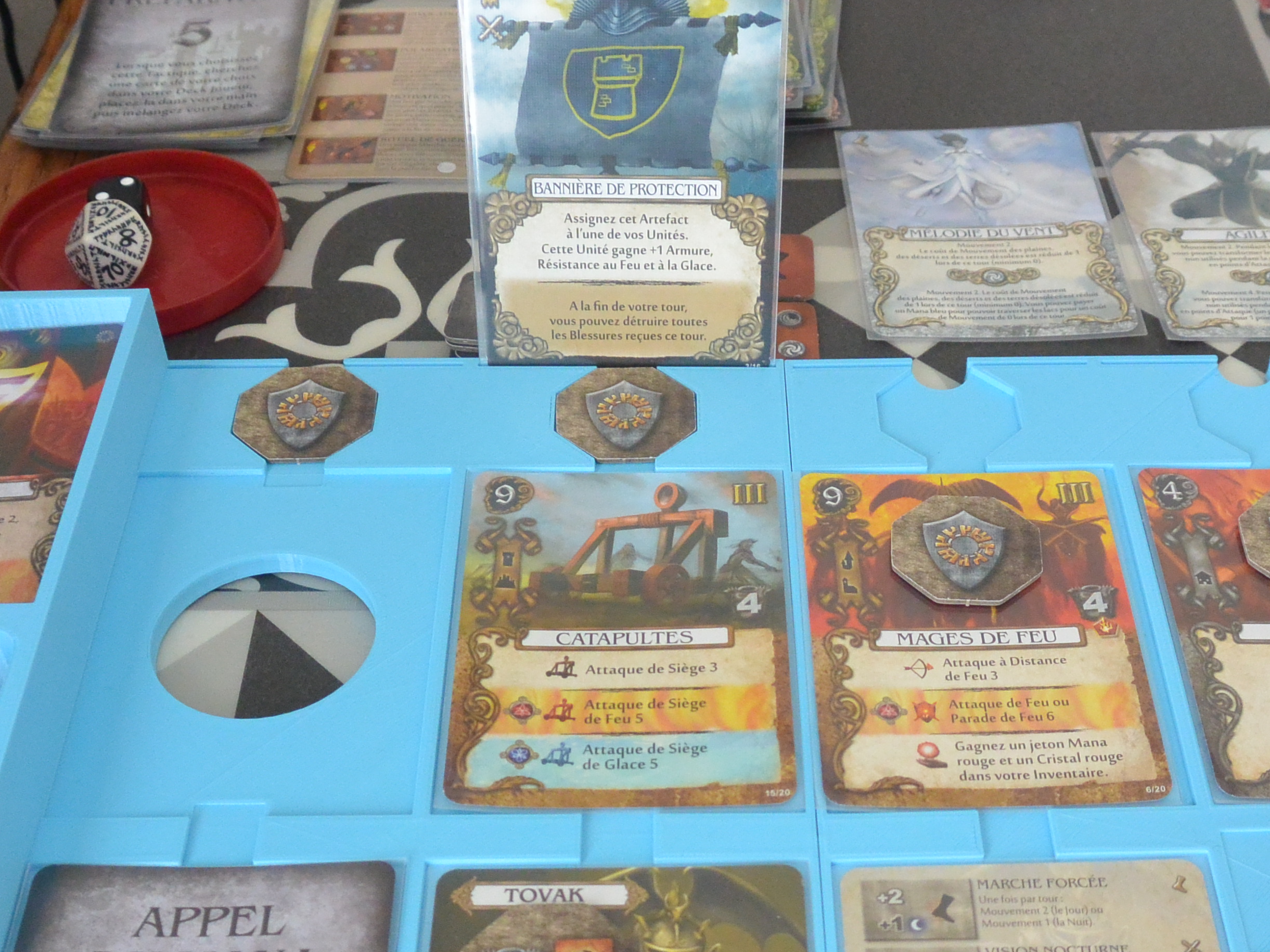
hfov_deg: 38.7
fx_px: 1798
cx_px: 765
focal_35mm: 49
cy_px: 714
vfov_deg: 29.2
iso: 800
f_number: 3.5
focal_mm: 10
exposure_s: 1/40
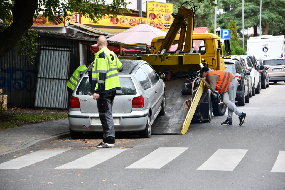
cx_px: 142
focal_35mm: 157
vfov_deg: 8.7
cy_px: 95
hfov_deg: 13.1
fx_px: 1243
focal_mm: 105
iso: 250
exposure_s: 1/160
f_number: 5.6
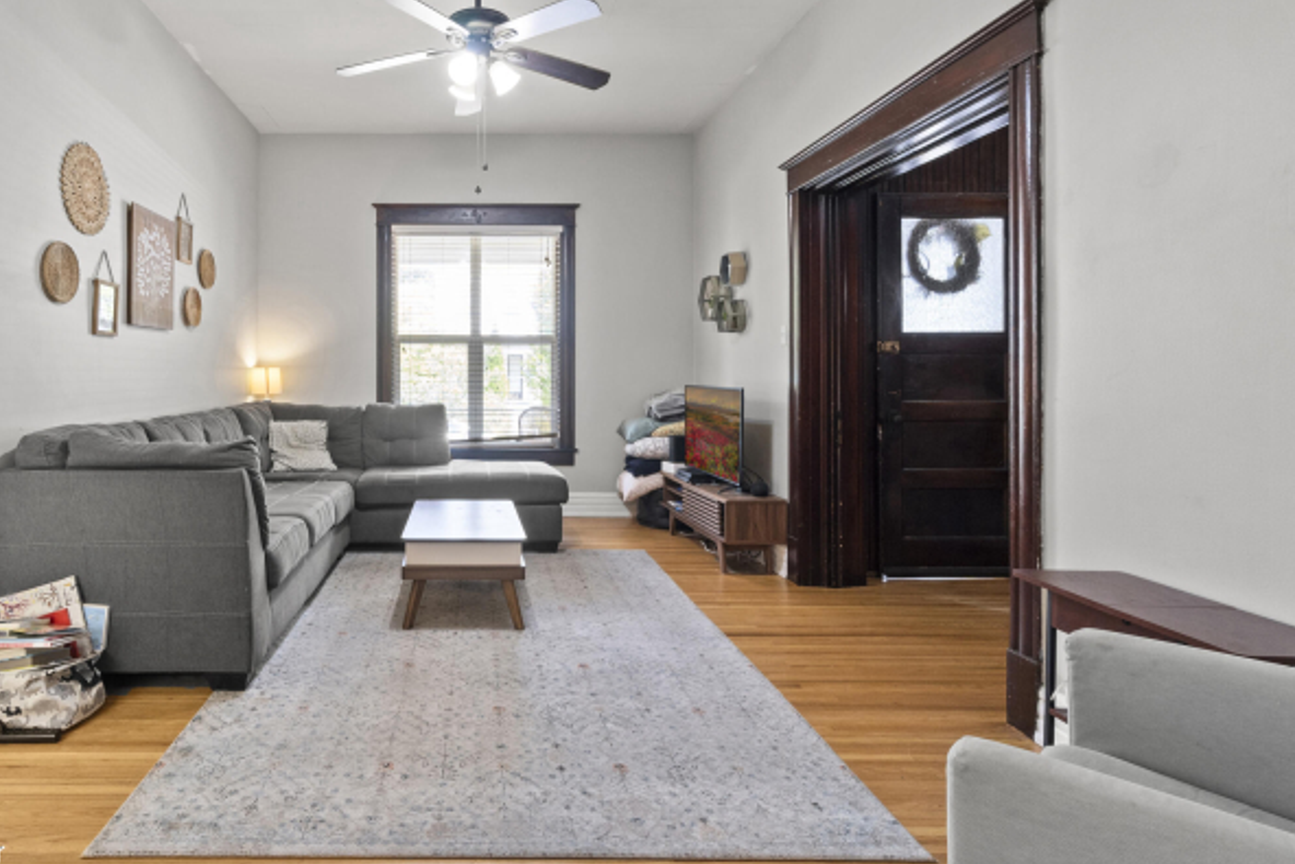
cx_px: 540
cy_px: 354
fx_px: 684
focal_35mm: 19
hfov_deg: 86.2
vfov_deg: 64.1
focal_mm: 10
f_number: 8
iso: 400
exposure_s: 1/3
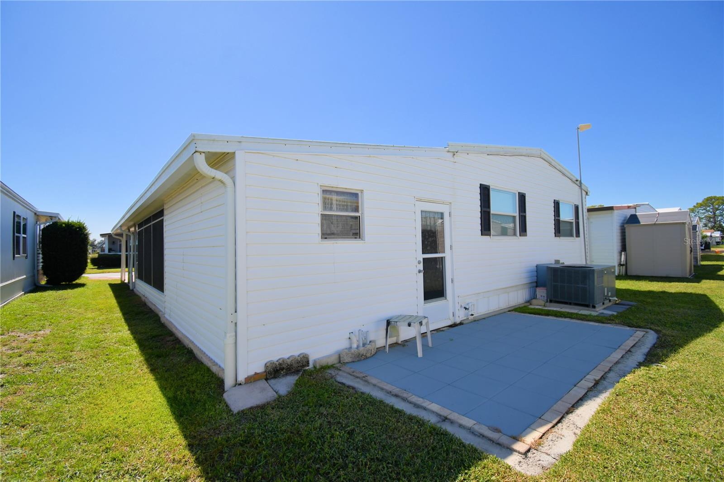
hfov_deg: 100.4
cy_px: 241
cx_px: 362
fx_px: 302
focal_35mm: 15
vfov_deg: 77.3
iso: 100
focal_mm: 10
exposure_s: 1/1250
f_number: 4.5
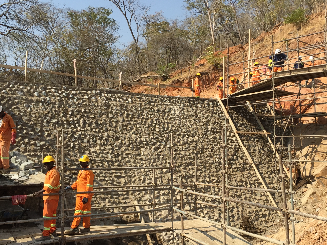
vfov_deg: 33.5
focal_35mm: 43
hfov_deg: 43.2
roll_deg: -0.8
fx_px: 406
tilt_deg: -0.4
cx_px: 218
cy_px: 144
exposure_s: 1/1522
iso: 32
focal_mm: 4.15
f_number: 2.2
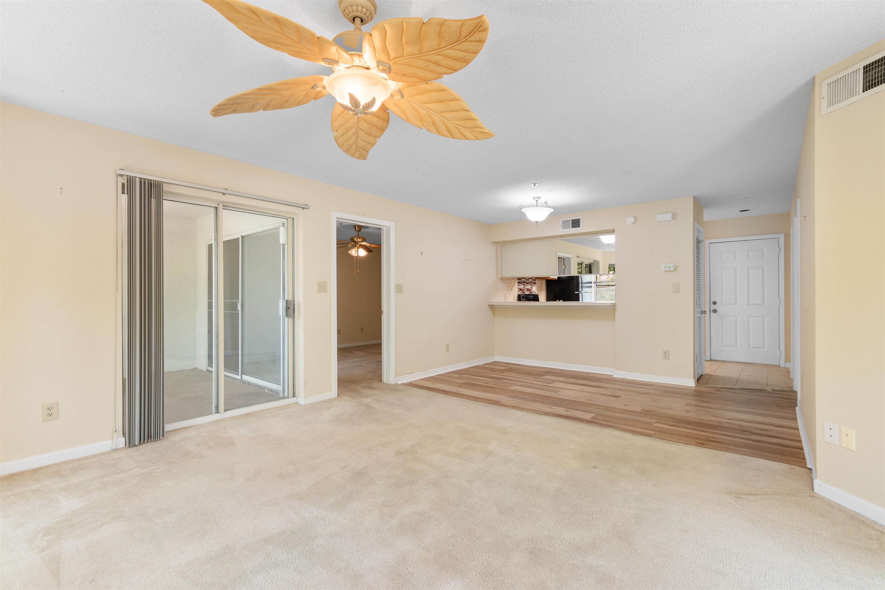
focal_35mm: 15
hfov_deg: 100.4
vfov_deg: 77.3
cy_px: 295
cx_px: 442
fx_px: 369
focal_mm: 10
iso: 100
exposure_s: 1/4
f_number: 4.5
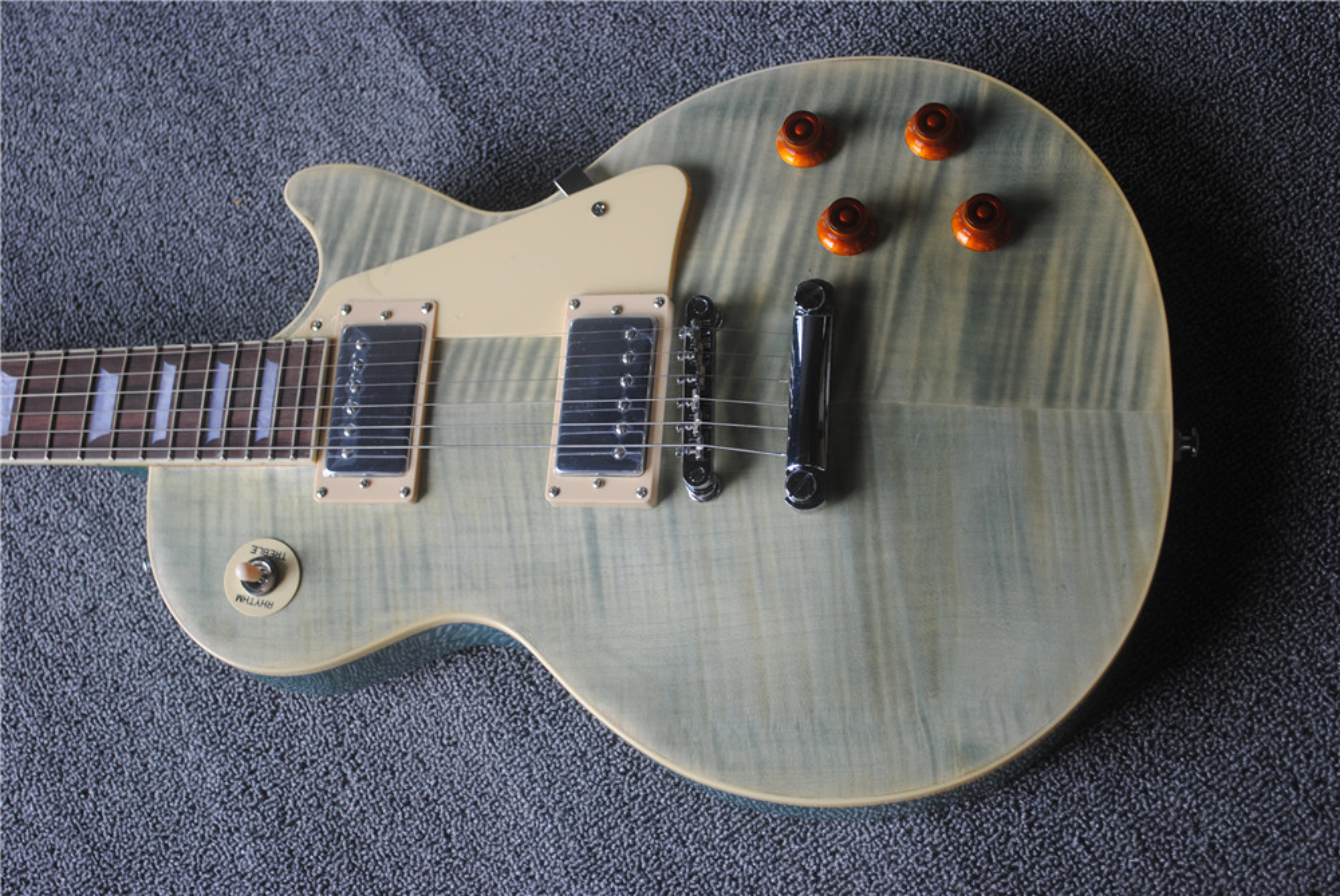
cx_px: 670
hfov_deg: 36.8
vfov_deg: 25.1
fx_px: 2012
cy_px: 448
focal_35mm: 54
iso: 100
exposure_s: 1/40
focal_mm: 36
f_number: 5
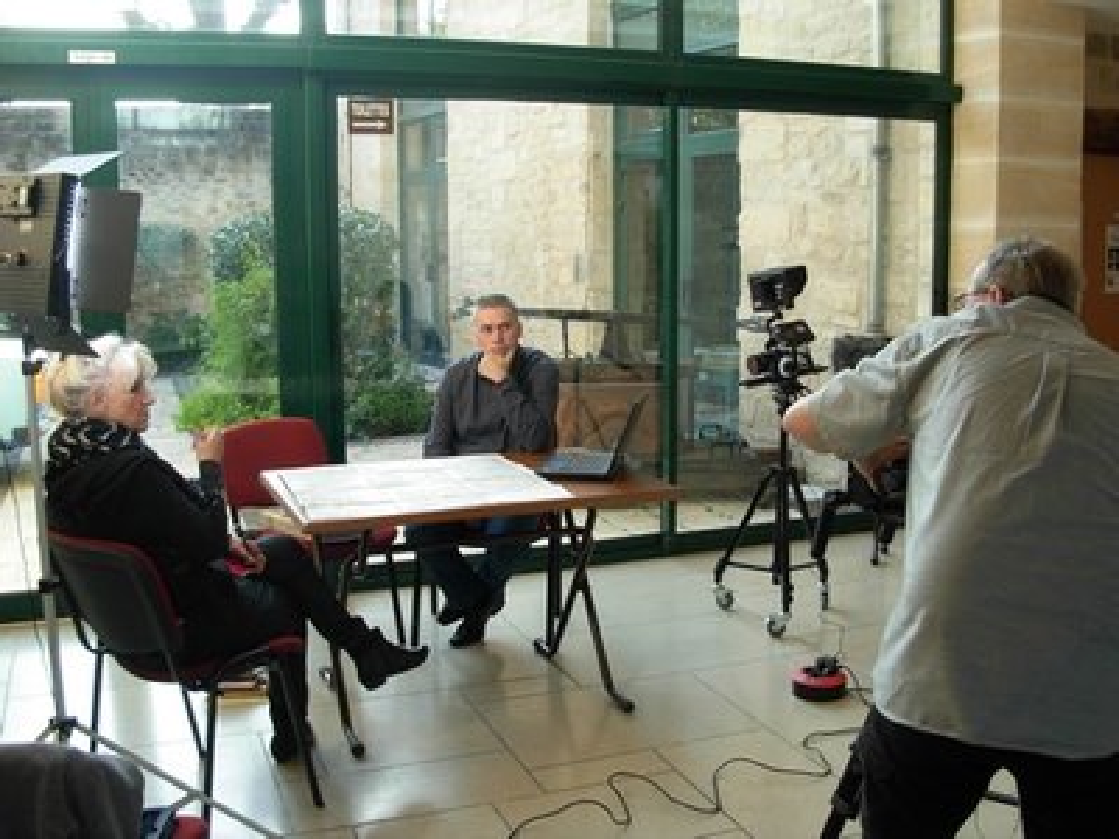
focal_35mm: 38
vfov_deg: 37.7
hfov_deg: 49.0
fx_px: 1228
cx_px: 560
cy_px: 420
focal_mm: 6.3
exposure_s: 1/65.8
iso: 79
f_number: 2.9
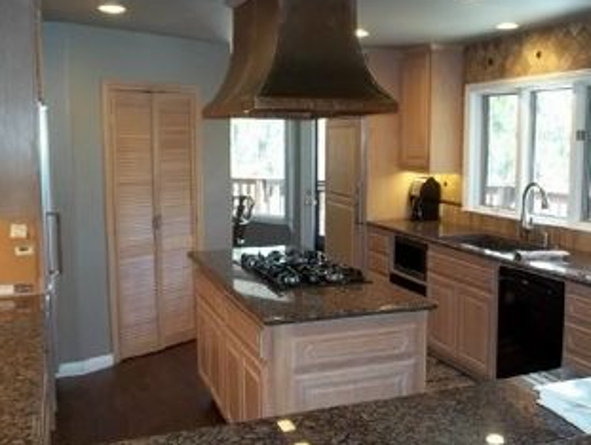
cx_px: 348
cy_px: 224
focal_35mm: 39
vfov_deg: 36.9
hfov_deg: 47.6
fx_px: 667
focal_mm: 5.9
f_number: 3.3
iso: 160
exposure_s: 1/30
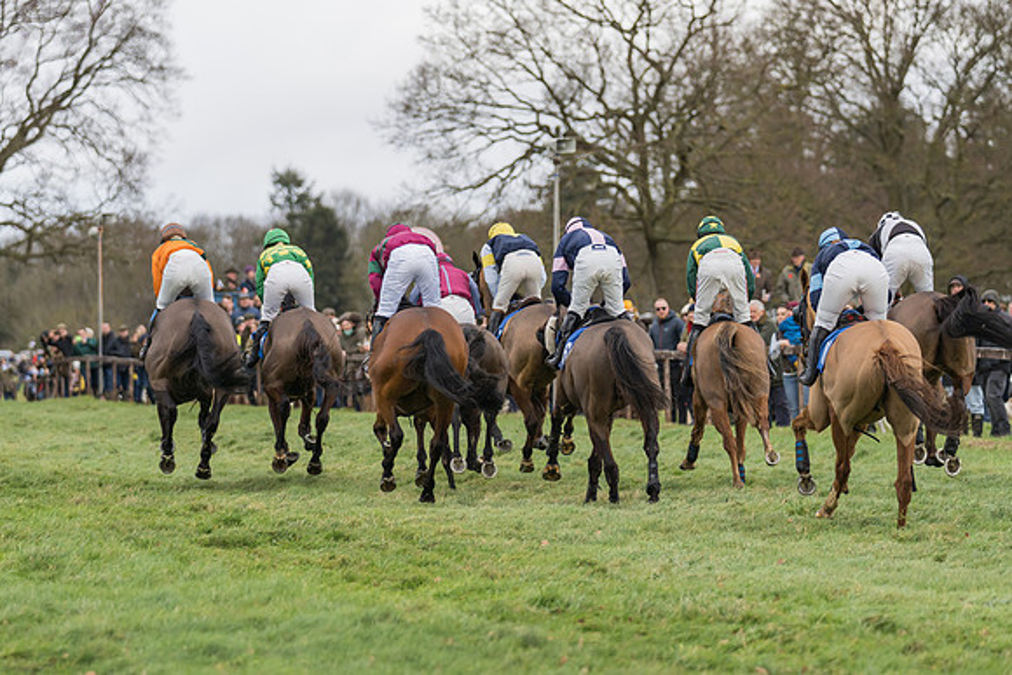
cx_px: 451
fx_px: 6534
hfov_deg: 8.9
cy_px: 333
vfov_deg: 5.9
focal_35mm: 232
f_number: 2.8
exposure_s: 1/1000
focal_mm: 138
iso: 400
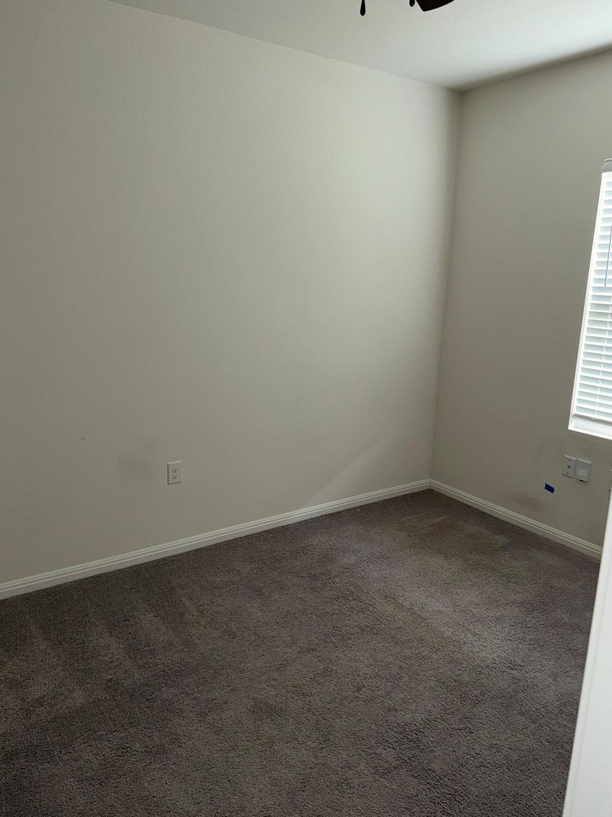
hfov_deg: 54.9
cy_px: 413
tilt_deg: -14.0
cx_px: 308
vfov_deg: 69.4
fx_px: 589
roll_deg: -0.4
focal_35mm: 25
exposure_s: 1/33
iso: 80
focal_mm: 6.76
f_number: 1.78
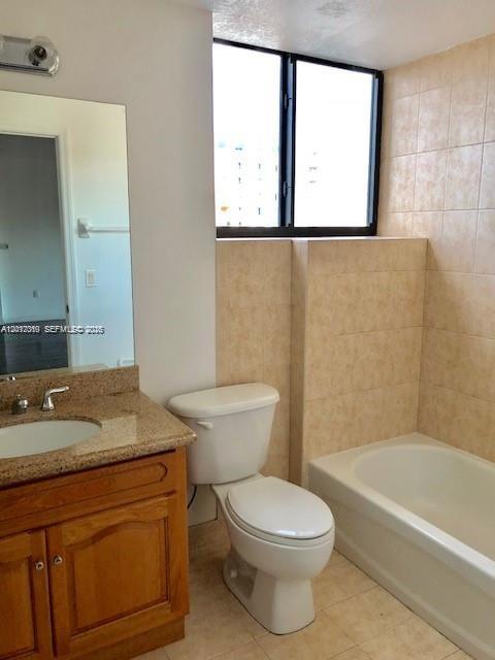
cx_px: 248
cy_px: 330
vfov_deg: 63.4
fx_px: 534
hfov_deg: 49.7
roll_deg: -0.1
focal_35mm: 28
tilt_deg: -9.1
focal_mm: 4
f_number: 1.8
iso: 32
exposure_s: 1/30
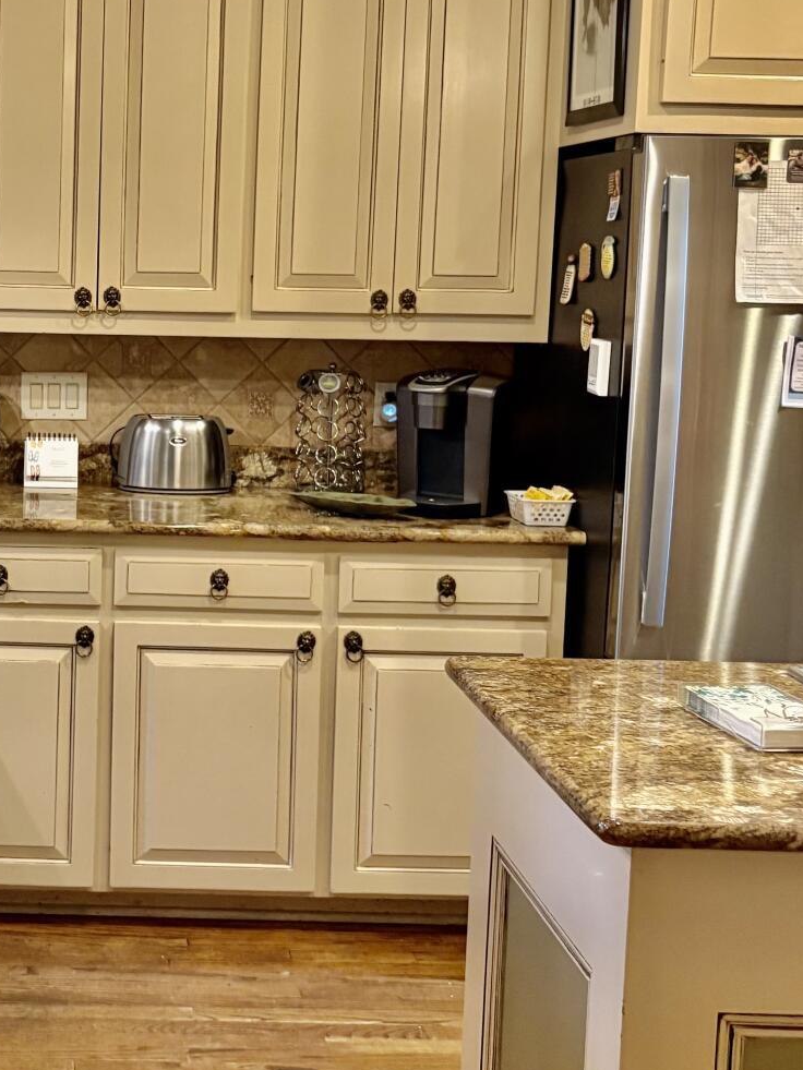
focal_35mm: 53
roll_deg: -1.0
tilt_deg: -4.6
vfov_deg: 35.9
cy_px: 396
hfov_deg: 26.4
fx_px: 1639
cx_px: 53
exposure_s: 1/60
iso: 400
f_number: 1.6
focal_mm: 5.96
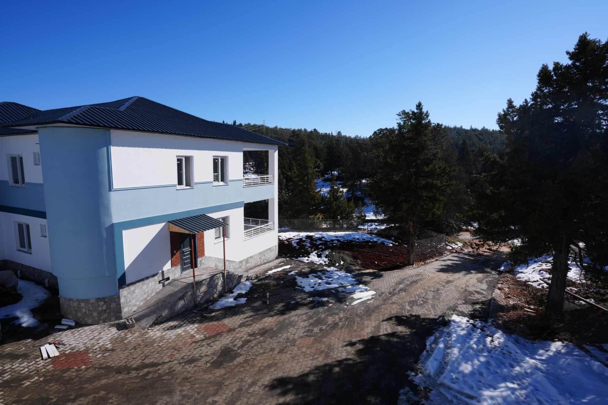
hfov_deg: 86.9
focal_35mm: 19
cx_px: 304
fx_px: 321
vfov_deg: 64.5
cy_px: 202
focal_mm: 19
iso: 100
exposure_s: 1/200
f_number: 10
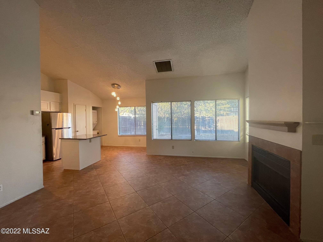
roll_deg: +0.8
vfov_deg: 89.9
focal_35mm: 13
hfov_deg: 106.2
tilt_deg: -1.3
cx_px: 162
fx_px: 121
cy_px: 121
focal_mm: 1.54
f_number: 2.4
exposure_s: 1/60
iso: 200
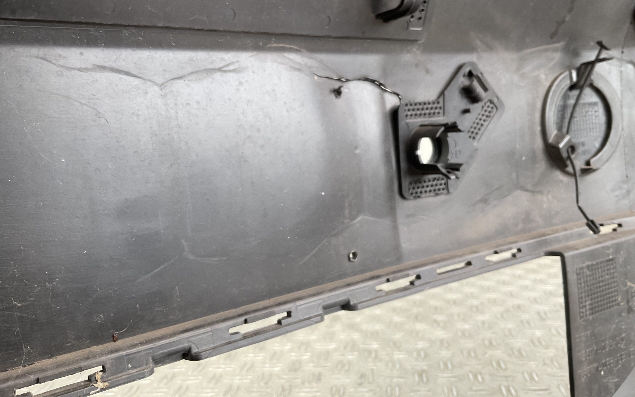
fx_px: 536
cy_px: 164
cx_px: 316
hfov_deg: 61.2
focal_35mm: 31
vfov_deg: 40.5
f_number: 1.8
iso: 64
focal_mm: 3
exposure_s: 1/120
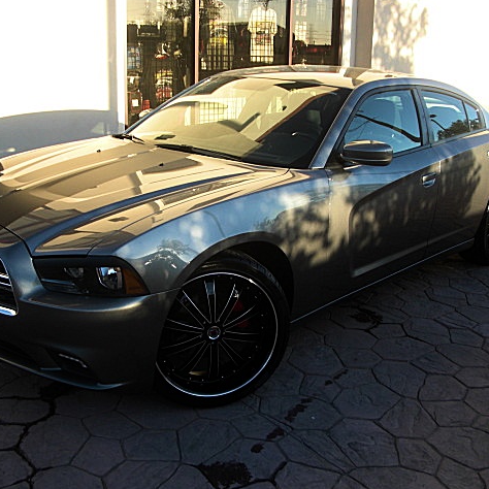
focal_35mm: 43
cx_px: 242
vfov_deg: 39.2
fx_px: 687
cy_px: 244
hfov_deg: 39.2
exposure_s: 1/200
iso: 50
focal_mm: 6.3
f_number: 2.8
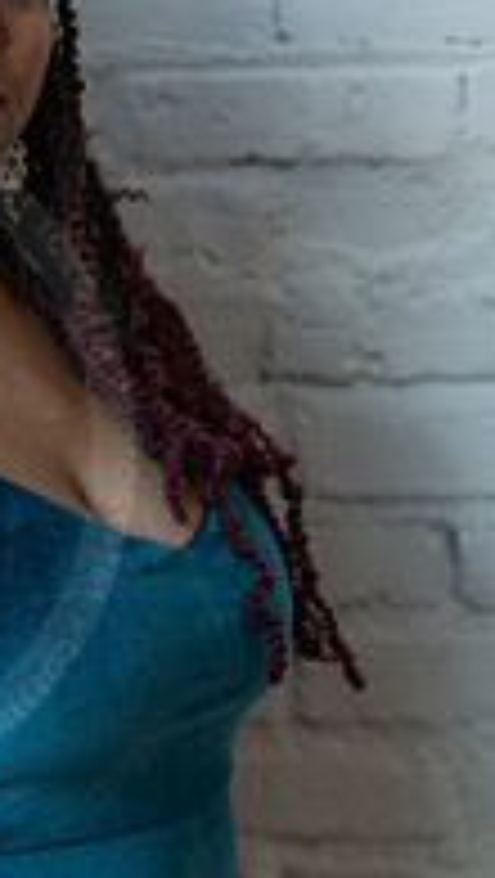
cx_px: -176
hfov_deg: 5.9
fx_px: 4773
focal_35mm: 205
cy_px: 608
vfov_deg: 10.5
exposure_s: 1/200
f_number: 1.8
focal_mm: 85
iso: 320
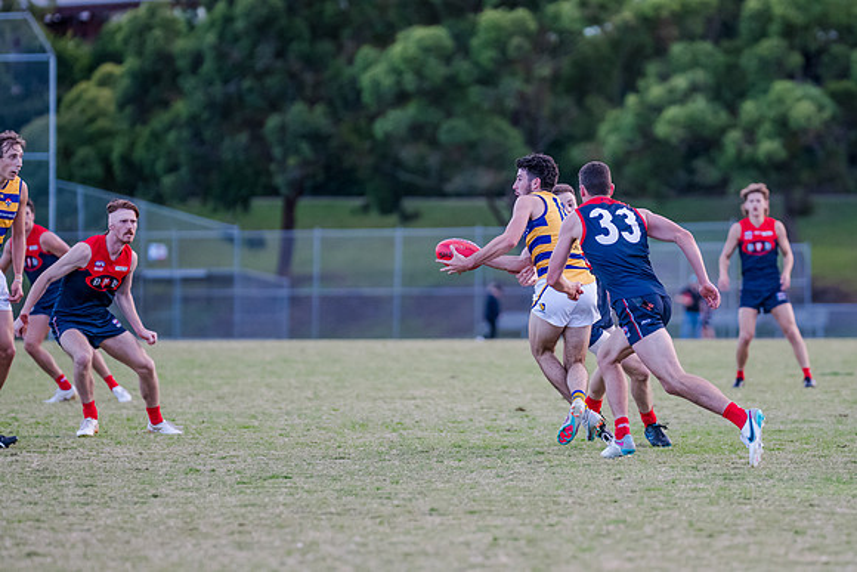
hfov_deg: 7.9
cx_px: 568
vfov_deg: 5.3
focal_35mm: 260
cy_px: 289
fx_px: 6183
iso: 1600
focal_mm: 195
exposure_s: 1/1600
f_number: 2.8
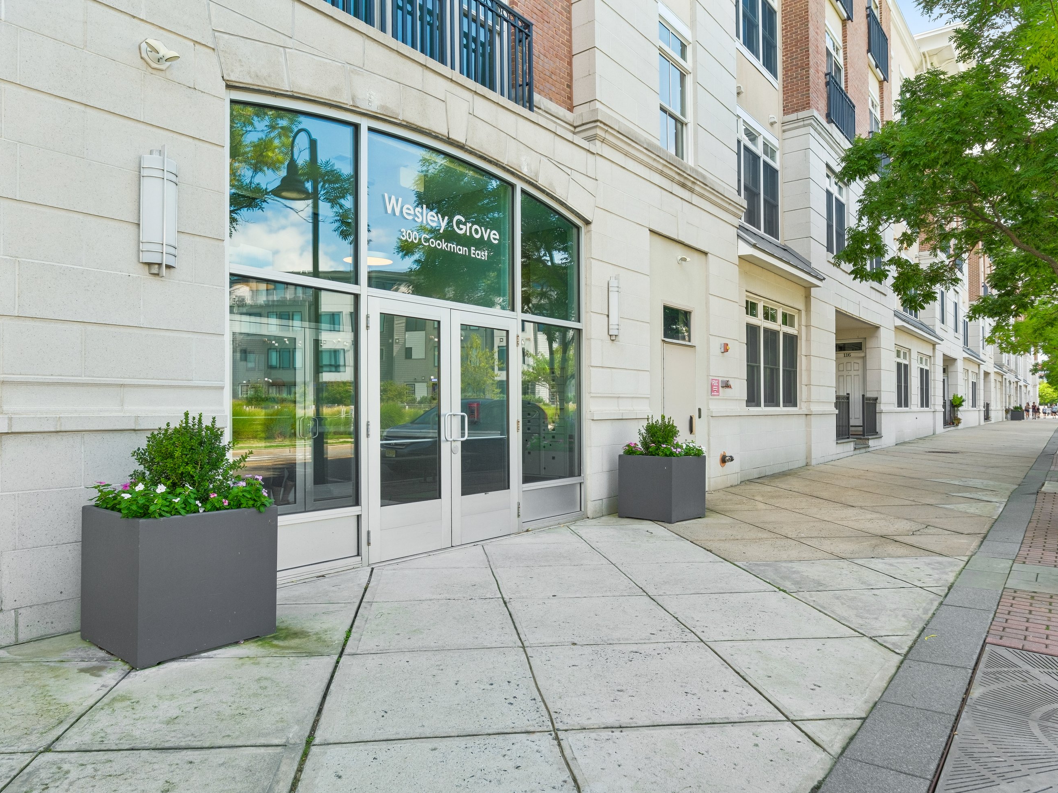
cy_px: 392
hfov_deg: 79.0
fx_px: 642
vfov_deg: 63.4
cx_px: 547
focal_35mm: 21
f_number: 7.1
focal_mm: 12.5
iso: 160
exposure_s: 1/100
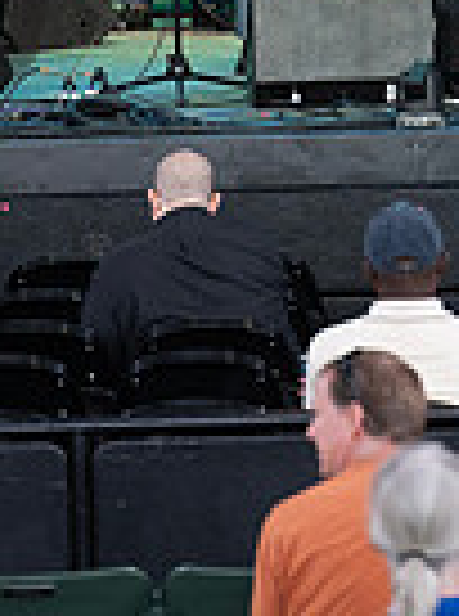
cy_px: -241
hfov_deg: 3.9
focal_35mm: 380
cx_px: 504
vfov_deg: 5.2
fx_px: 6750
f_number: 2.8
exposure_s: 1/400
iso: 1600
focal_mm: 93
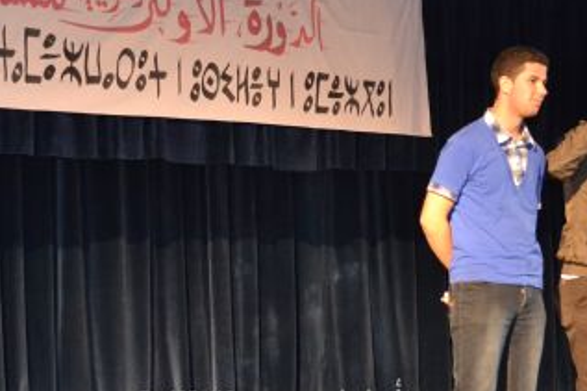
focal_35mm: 106
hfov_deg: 19.3
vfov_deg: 12.9
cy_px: 180
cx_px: 265
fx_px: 1728
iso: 3200
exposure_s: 1/60
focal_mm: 35
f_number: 5
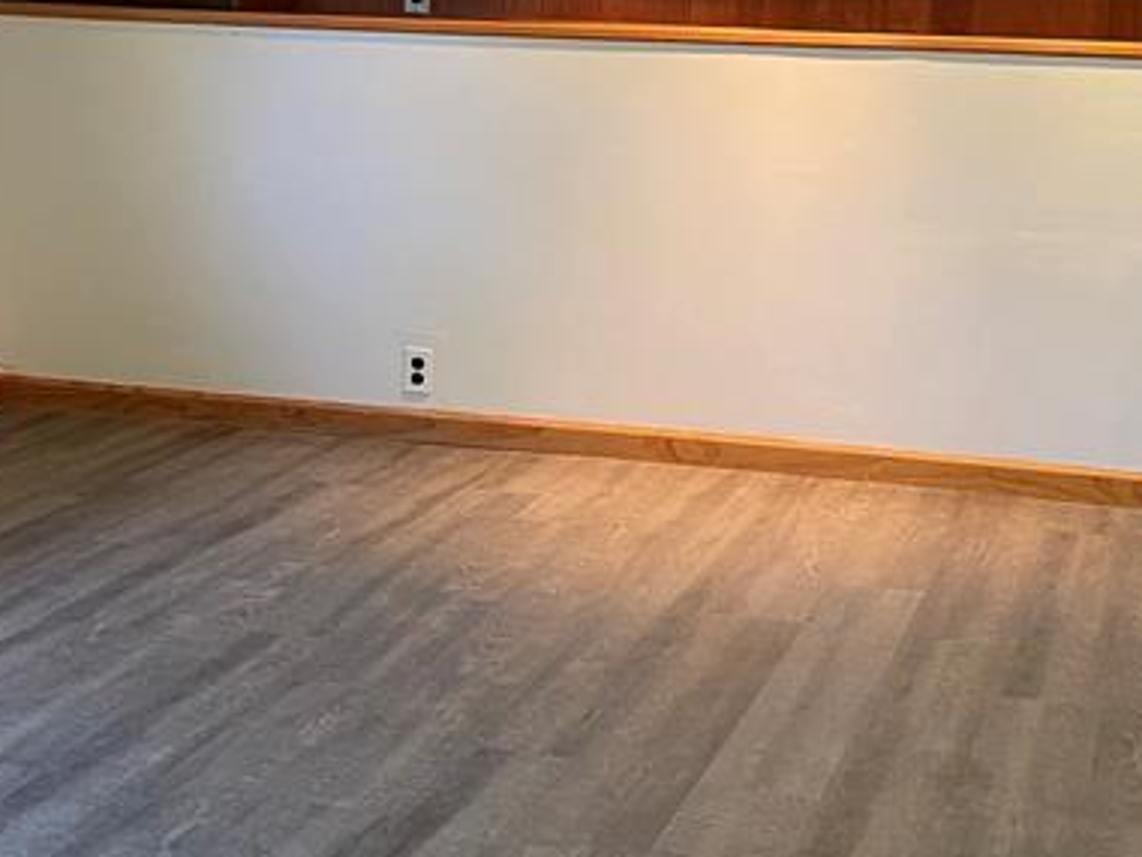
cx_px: 556
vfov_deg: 21.0
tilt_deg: -8.5
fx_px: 2309
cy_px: 301
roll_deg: -2.0
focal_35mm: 70
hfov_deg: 27.8
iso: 200
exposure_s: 1/60
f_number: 1.6
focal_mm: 4.2
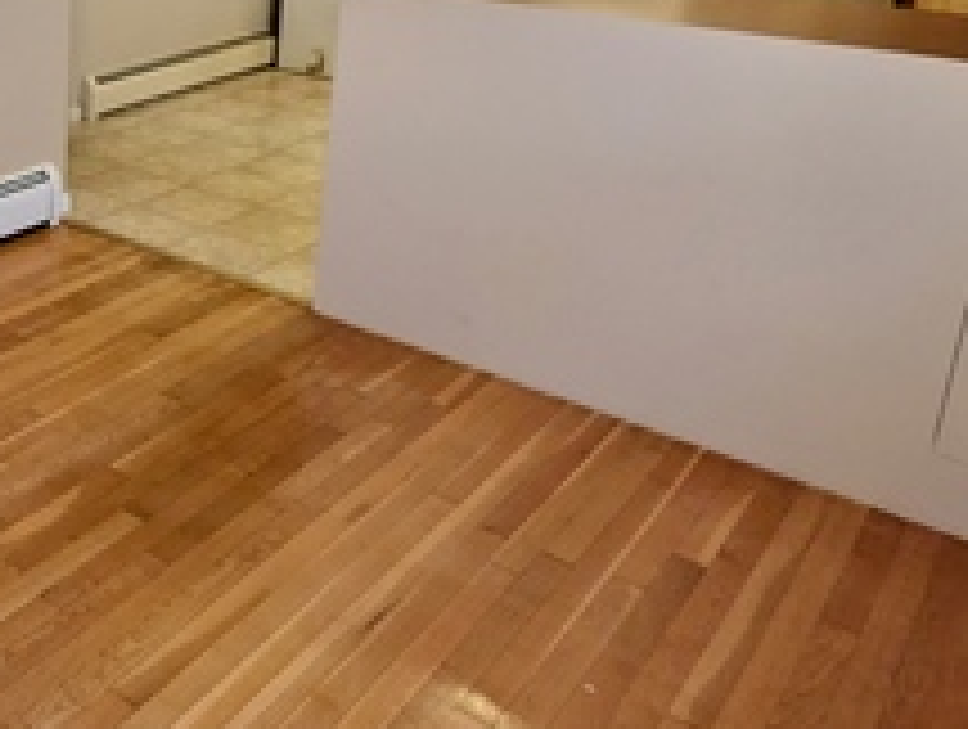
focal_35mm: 37
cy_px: 94
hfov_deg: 41.5
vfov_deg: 36.7
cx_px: -59
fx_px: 1036
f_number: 1.7
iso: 45
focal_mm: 2.02
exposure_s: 1/40
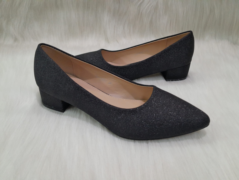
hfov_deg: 65.3
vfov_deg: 51.4
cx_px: 120
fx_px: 186
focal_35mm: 27
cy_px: 90
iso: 200
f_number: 1.8
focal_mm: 4
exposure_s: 1/50
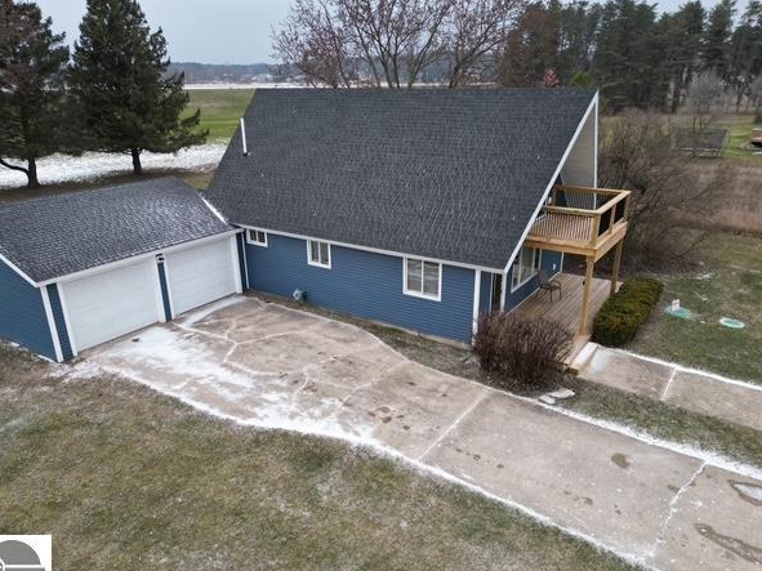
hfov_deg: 67.3
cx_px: 380
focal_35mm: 26
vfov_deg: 53.0
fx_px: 572
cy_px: 302
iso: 130
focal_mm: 6.72
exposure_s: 1/180
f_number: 1.7
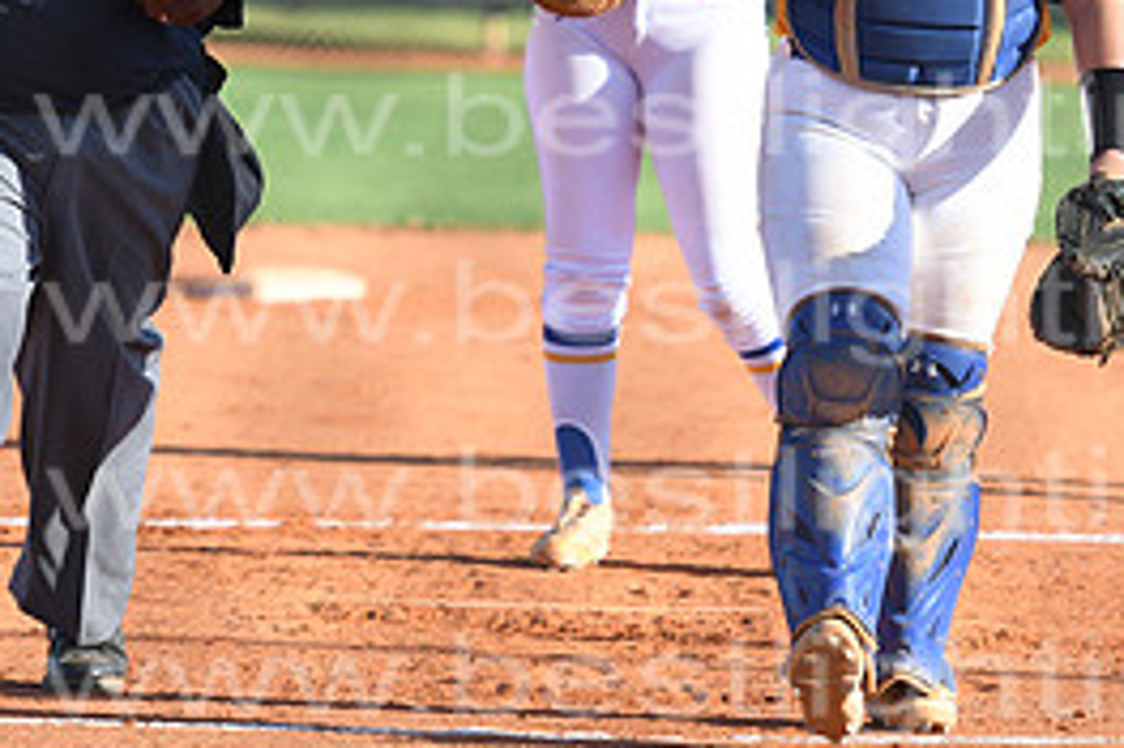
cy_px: 32
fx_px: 16010
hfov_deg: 4.0
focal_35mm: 513
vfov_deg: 2.7
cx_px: 1013
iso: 250
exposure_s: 1/2000
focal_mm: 155
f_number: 4
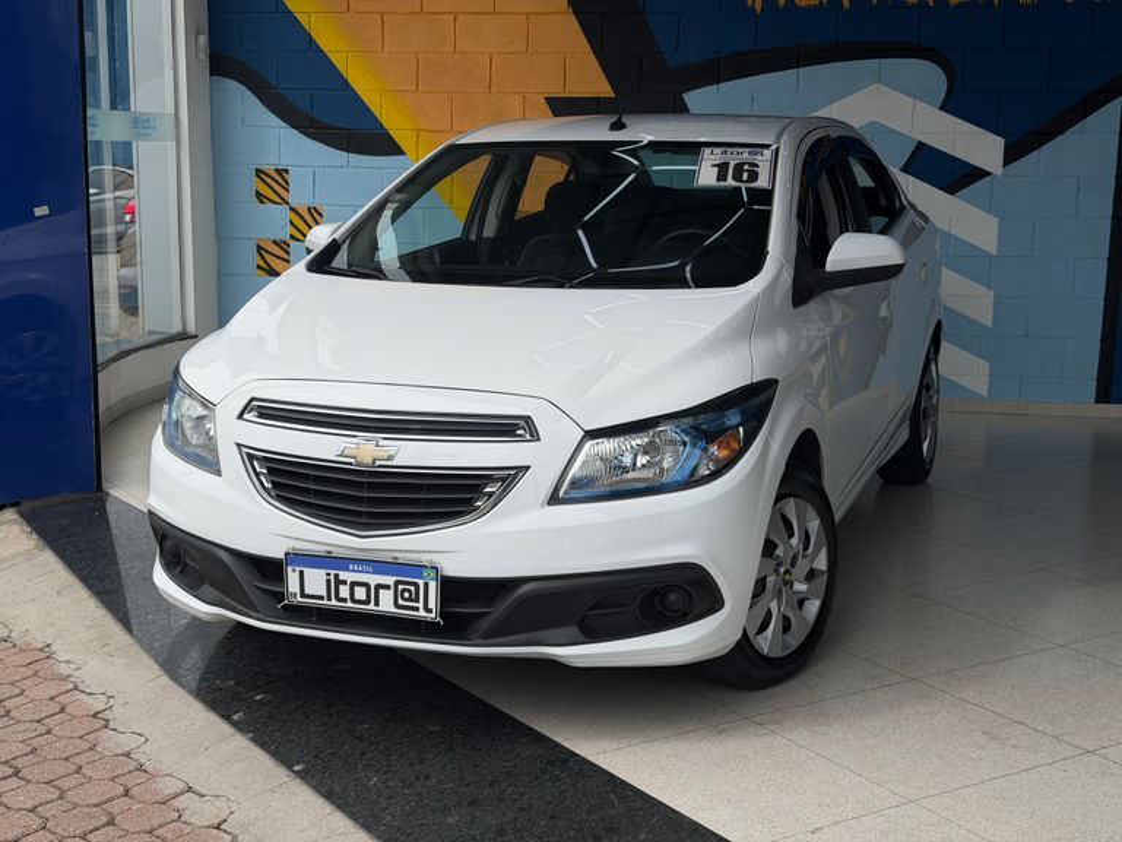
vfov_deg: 30.3
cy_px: 421
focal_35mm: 48
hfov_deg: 39.7
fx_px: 1556
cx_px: 561
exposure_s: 1/6536
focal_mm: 6.76
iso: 64
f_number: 1.78
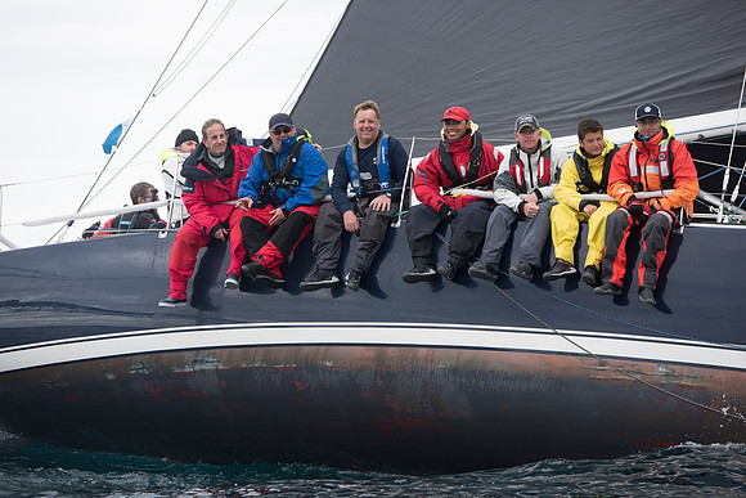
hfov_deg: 13.2
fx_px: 3213
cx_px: 373
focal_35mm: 155
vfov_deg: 8.9
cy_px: 249
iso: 250
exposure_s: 1/800
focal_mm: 155
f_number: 4
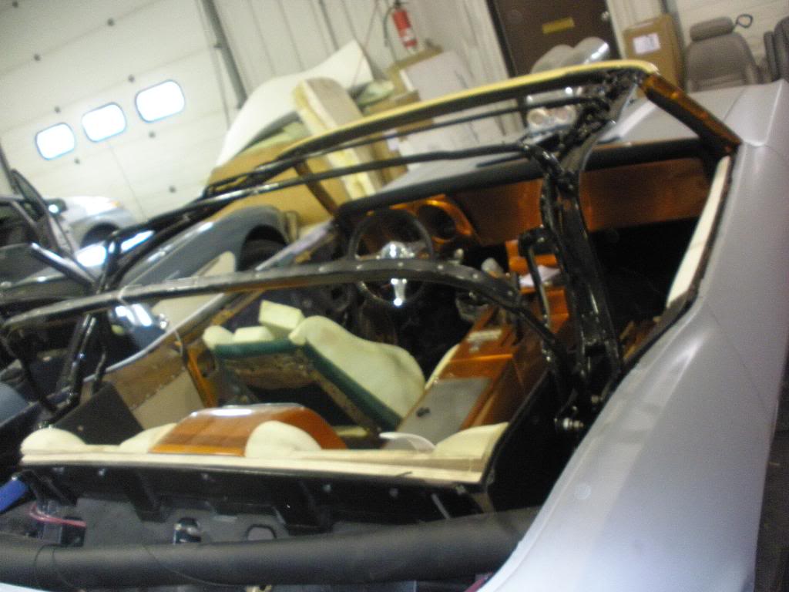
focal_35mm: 36
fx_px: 821
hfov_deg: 51.4
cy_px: 296
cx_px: 394
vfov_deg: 39.7
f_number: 3.5
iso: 500
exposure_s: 1/30
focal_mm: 6.3
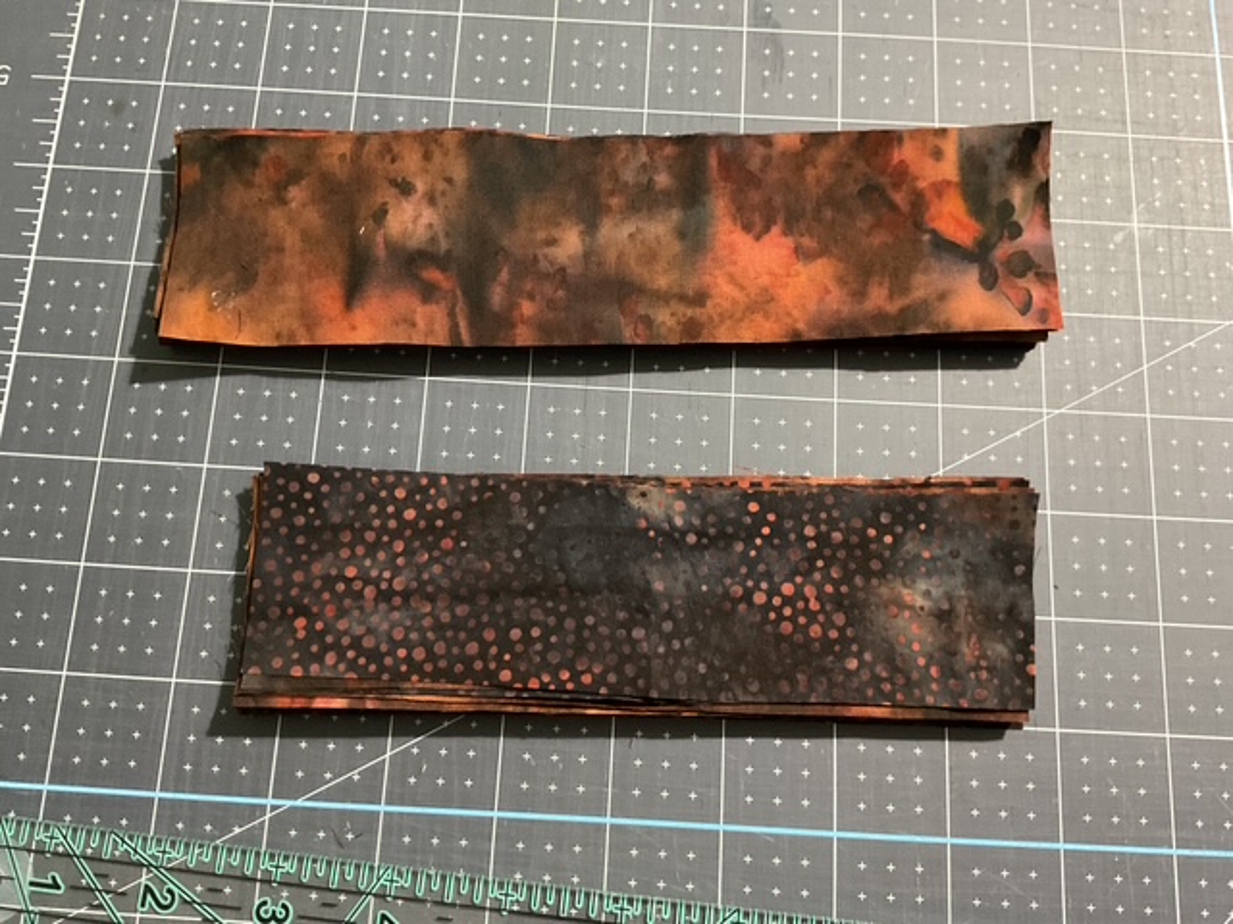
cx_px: 616
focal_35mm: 29
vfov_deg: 48.2
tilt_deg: -77.2
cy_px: 462
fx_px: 1033
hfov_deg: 61.7
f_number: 1.8
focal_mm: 3
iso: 400
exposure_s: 1/30
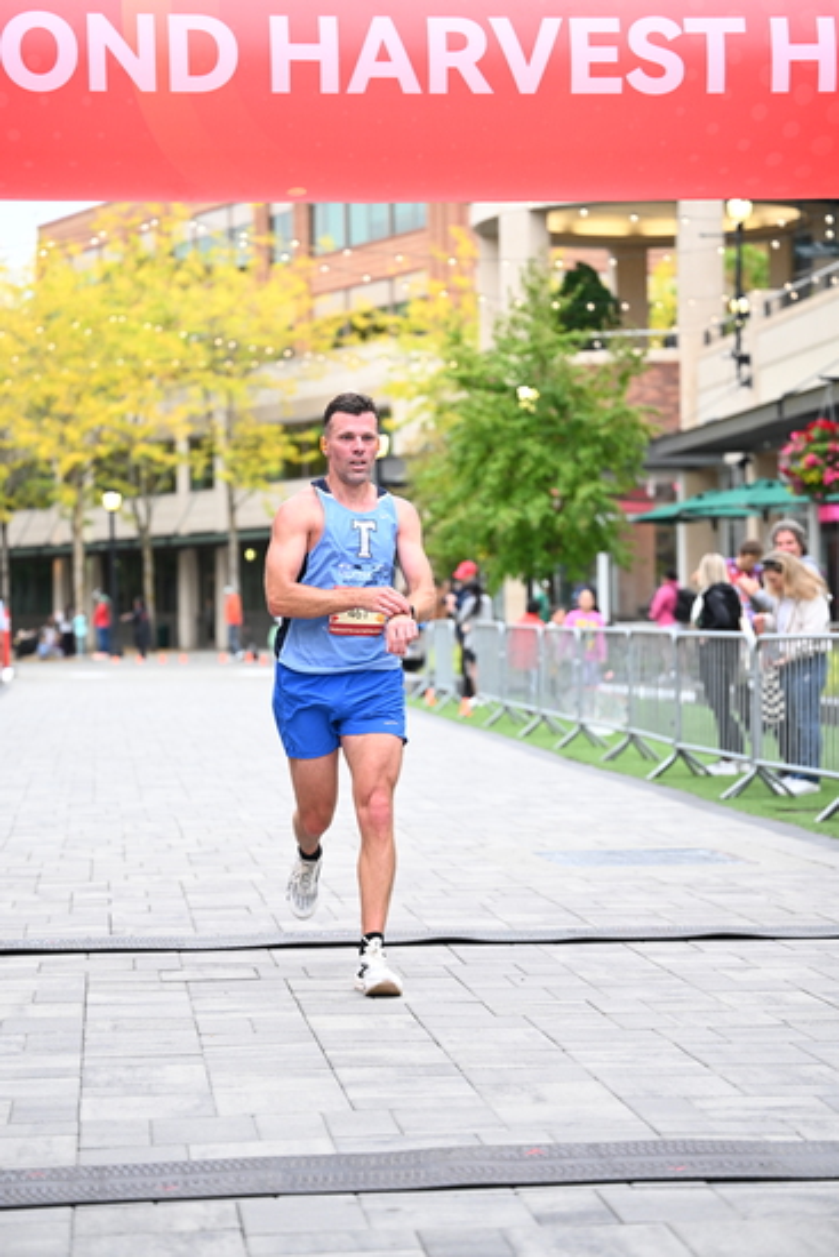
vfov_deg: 25.4
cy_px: 628
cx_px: 420
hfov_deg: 17.1
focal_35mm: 80
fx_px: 2795
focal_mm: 80
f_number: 2.8
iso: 1600
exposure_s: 1/800
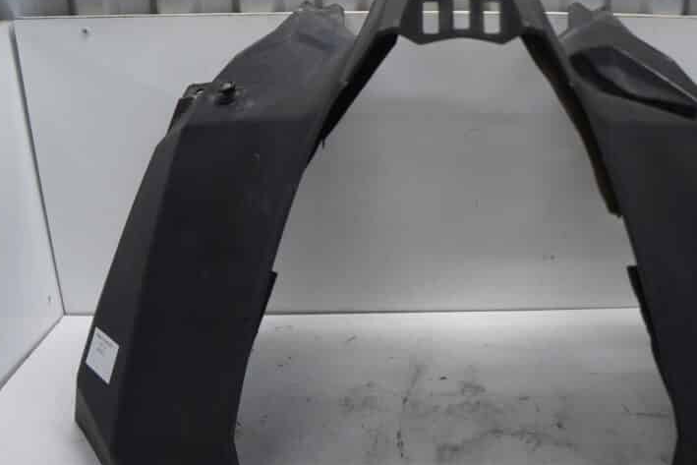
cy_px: 229
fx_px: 755
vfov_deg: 34.2
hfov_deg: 48.5
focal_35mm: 39
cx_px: 480
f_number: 3.5
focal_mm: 18
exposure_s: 1/60
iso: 125
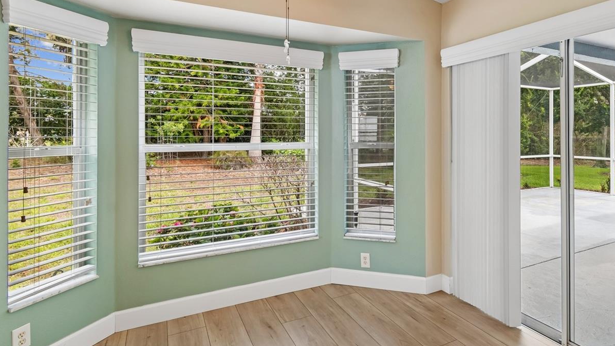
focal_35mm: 21
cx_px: 375
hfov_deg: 82.6
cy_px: 134
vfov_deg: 53.1
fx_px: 342
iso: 100
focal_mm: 10
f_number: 7.1
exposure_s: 1/6
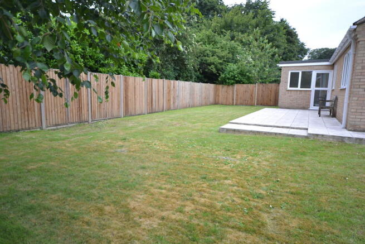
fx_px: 243
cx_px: 182
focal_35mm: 24
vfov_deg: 53.2
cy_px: 122
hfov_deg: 73.7
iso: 220
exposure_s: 1/125
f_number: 5.6
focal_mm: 16
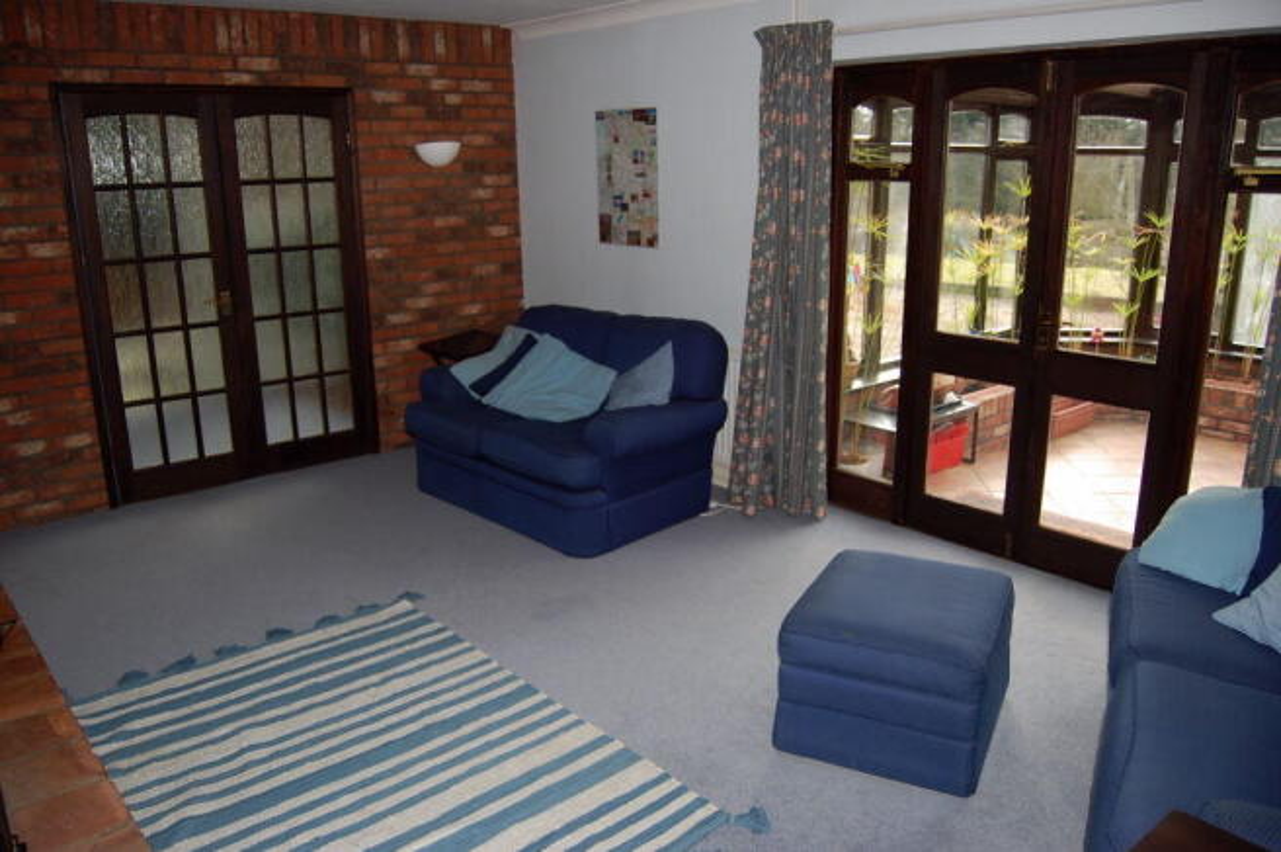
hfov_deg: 67.4
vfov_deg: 47.8
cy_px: 426
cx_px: 640
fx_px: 960
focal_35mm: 27
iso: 200
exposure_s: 1/60
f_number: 3.5
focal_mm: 18
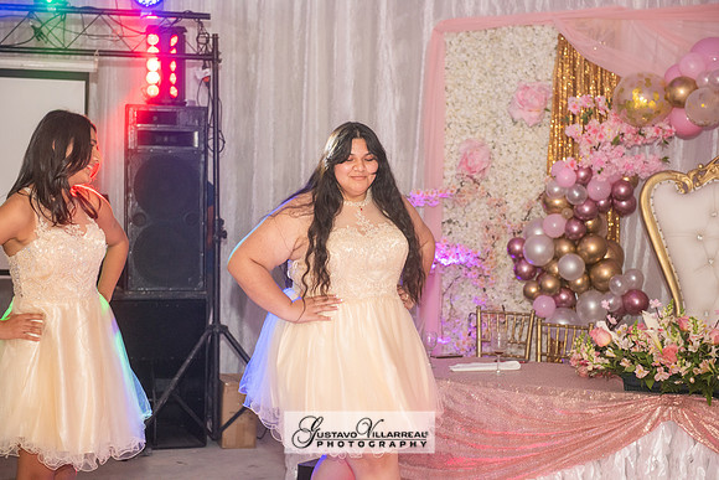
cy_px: 240
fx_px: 1398
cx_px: 360
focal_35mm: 70
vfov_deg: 19.5
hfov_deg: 28.8
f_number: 4
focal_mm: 70
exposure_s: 1/160
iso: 1250
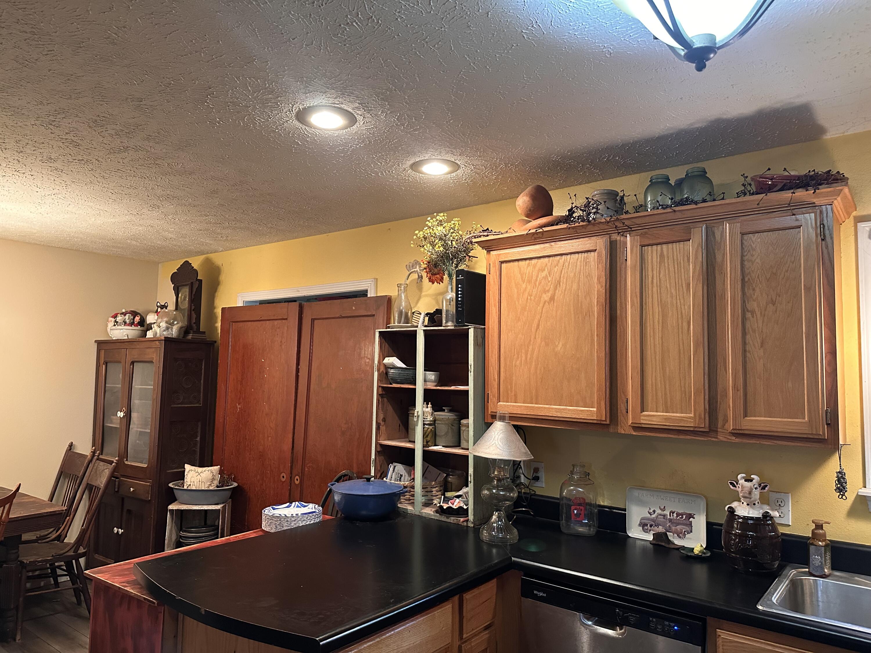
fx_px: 604
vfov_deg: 56.8
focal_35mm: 24
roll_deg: -1.0
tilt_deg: +3.7
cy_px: 326
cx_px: 436
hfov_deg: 71.6
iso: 500
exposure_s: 1/60
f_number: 1.78
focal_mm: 6.86
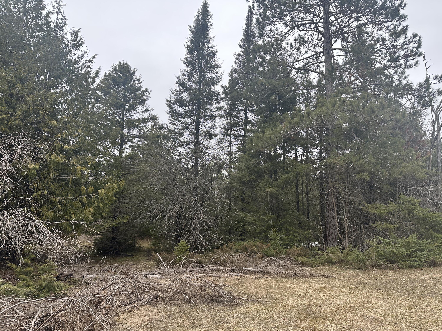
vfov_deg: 56.8
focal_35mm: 24
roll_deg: -0.5
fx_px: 306
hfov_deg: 71.6
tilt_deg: +10.6
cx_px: 221
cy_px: 166
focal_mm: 6.86
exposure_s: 1/910
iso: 80
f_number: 1.78
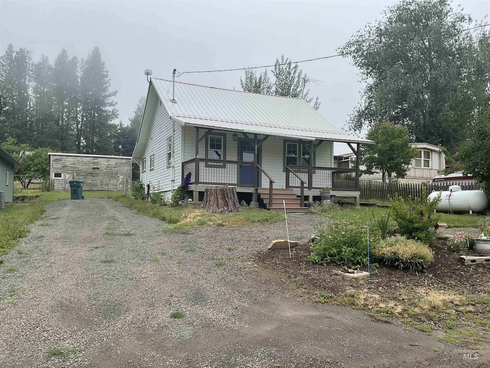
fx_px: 411
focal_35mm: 29
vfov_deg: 48.2
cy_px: 184
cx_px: 245
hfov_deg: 61.7
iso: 16
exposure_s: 1/1121
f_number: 1.8
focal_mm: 3
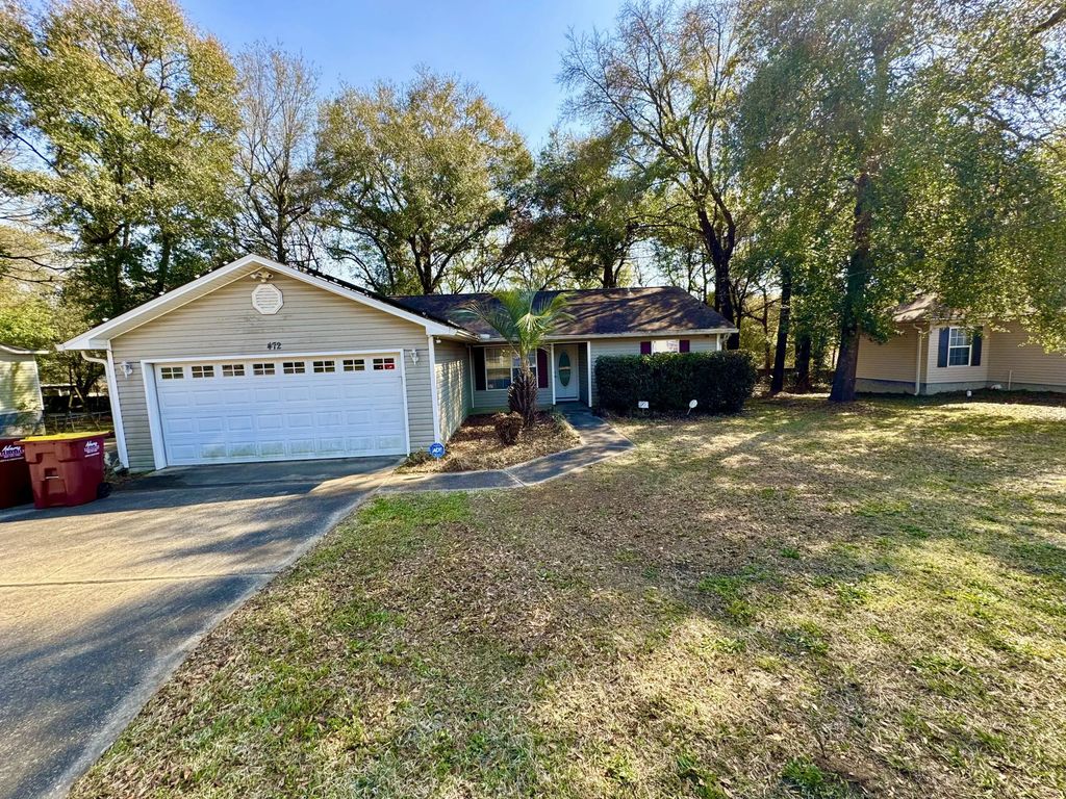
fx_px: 431
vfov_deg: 85.7
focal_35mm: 14
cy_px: 400
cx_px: 533
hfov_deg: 102.1
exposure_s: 1/318
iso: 40
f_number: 2.2
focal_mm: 2.22
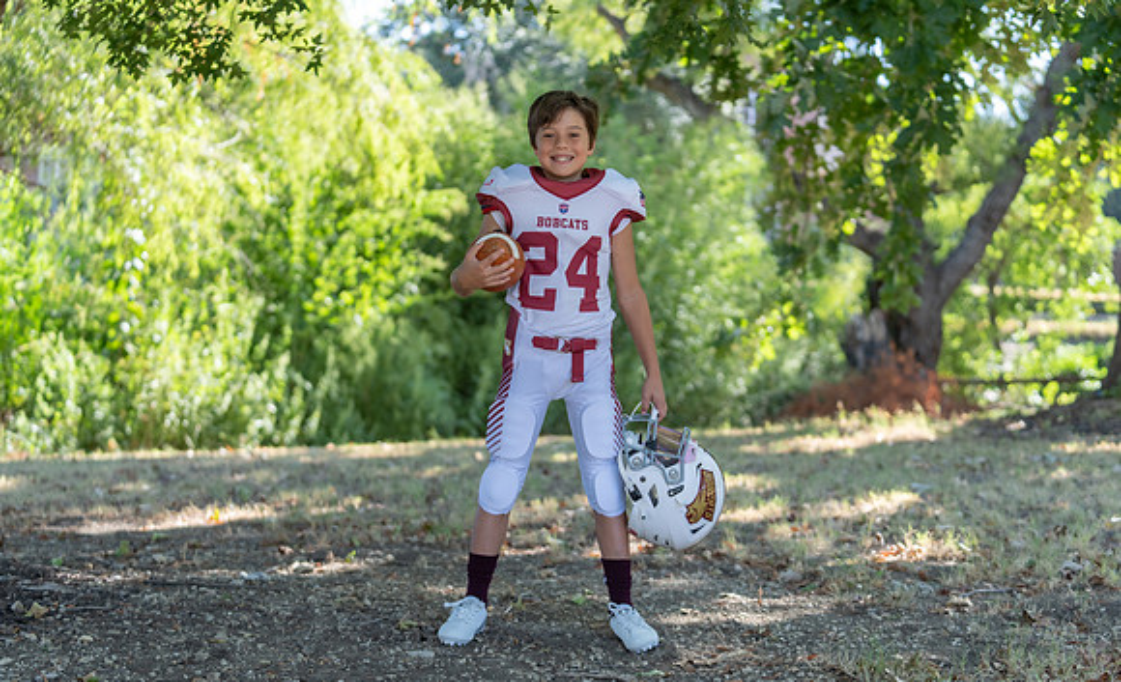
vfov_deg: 17.5
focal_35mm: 73
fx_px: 2222
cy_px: 337
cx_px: 562
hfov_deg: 28.3
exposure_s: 1/320
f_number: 2.8
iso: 160
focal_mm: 70
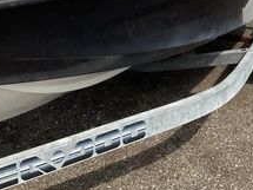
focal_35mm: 54
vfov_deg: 26.2
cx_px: 142
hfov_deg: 35.5
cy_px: 22
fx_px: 394
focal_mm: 3
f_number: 1.8
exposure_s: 1/2959
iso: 25
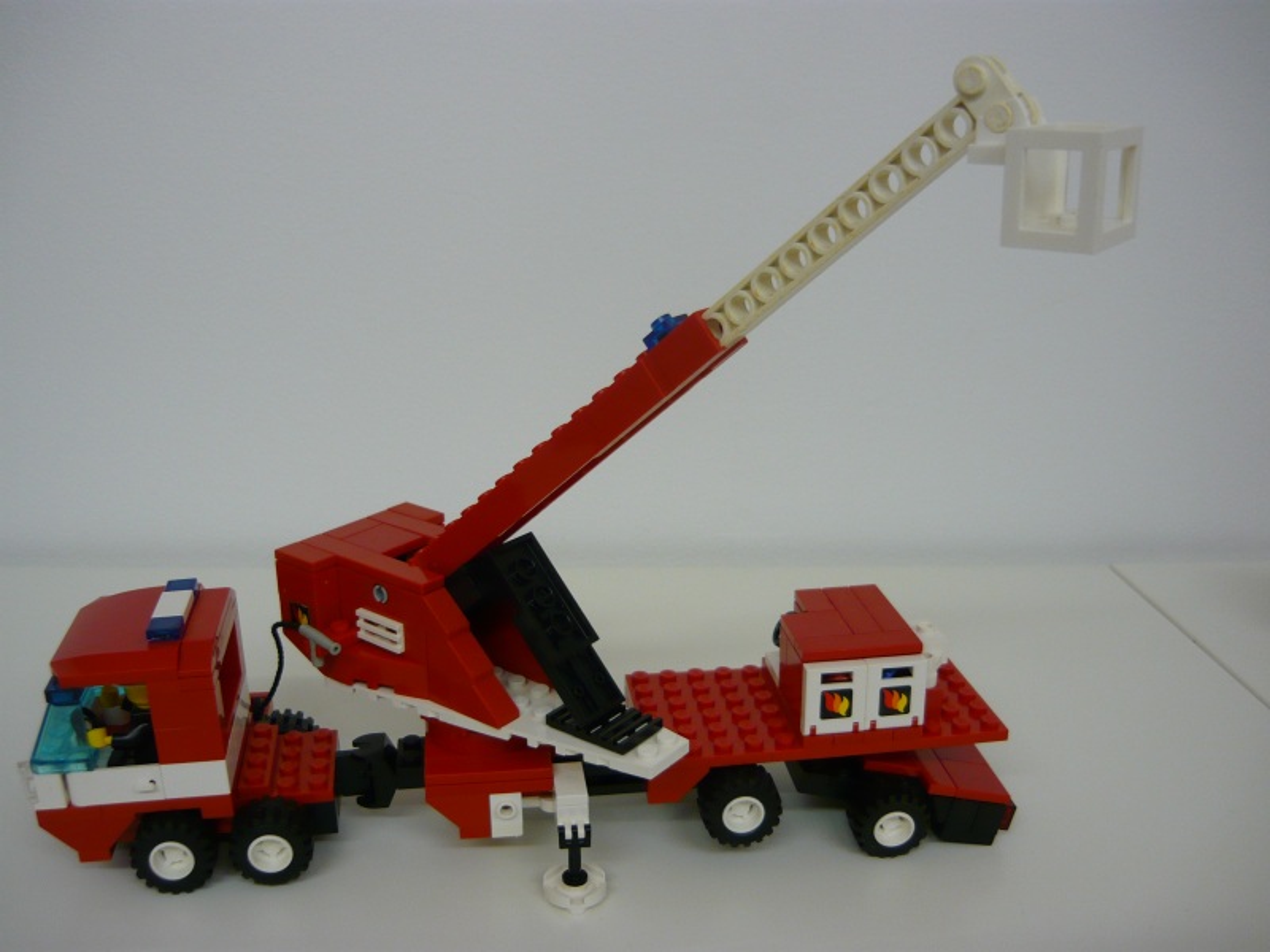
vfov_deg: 42.9
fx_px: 1211
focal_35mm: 33
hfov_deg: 55.4
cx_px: 635
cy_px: 476
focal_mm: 5.5
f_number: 2.8
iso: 125
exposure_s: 1/30
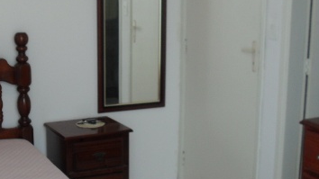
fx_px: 584
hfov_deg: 29.9
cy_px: 120
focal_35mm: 69
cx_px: 65
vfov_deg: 17.4
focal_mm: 6.3
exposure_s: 1/60
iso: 100
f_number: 3.2
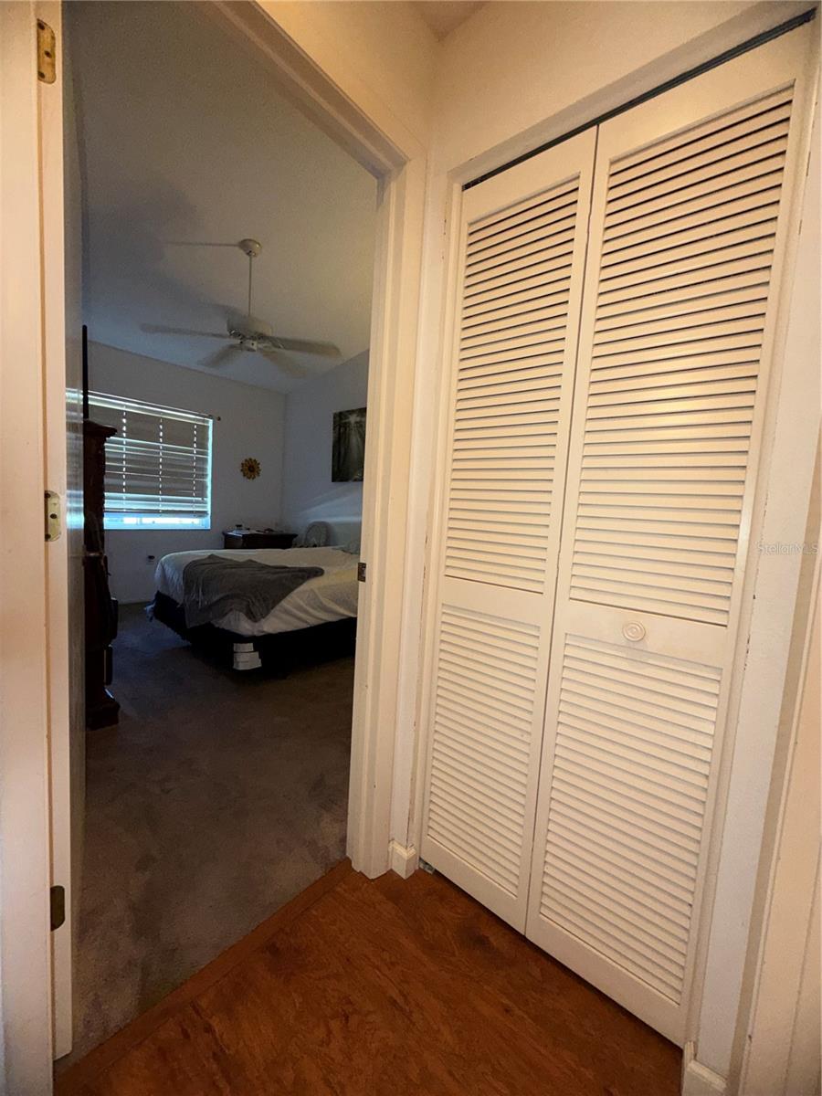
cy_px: 548
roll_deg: -3.7
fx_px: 443
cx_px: 411
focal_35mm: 14
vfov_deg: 102.1
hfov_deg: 85.7
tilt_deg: -5.7
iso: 125
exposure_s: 1/60
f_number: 2.2
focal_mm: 2.22
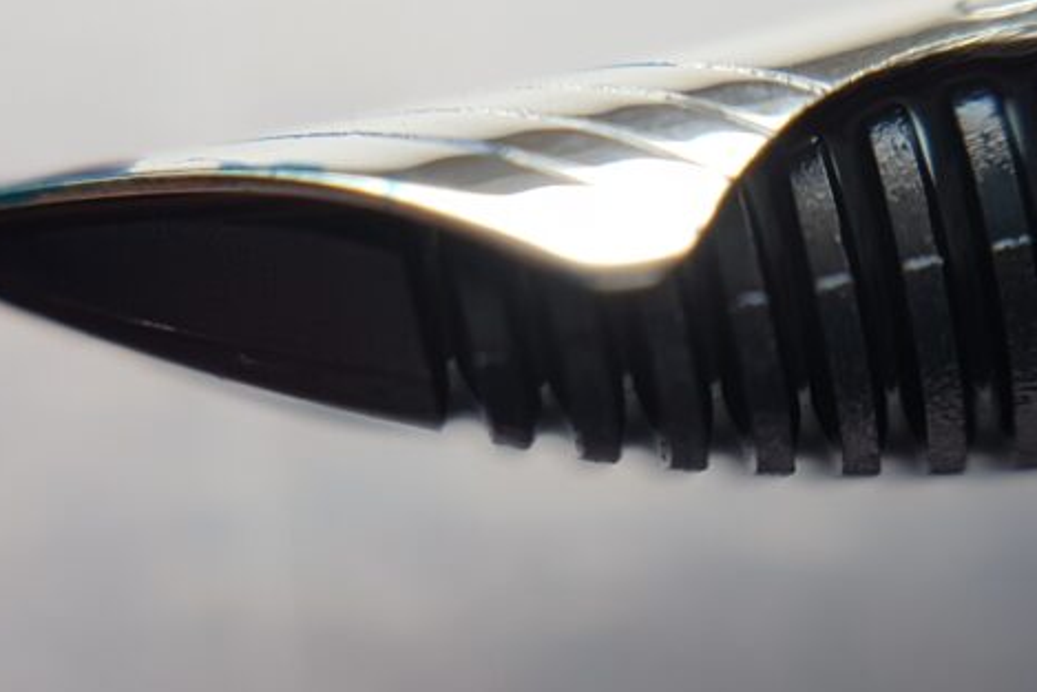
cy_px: 387
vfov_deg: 23.0
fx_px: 1700
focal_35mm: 59
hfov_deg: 33.8
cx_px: 612
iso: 125
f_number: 1.7
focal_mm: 4.2
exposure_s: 1/100
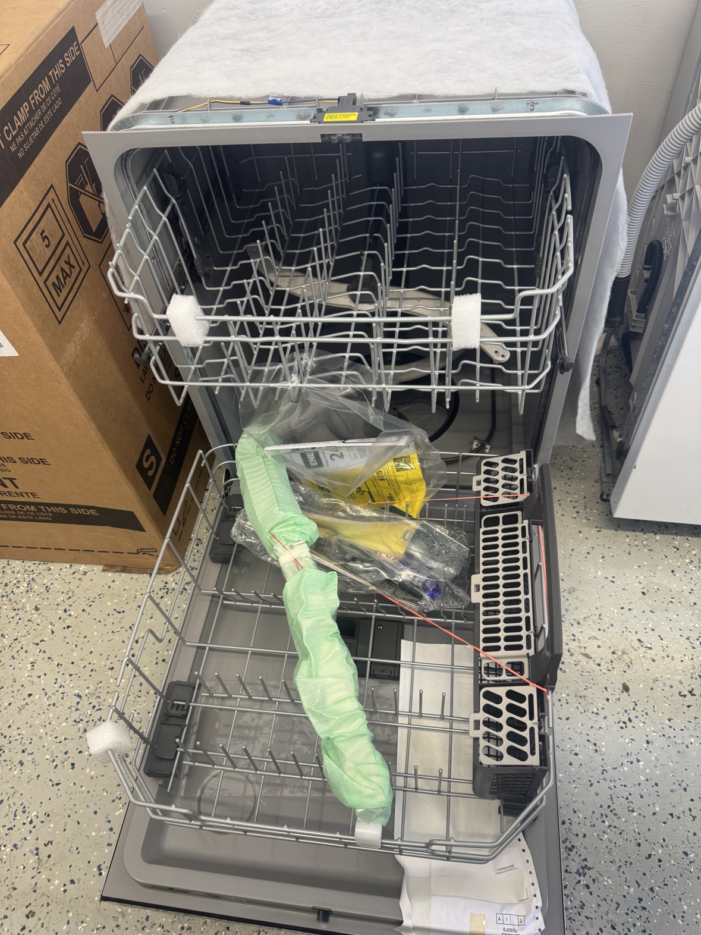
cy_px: 468
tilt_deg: -52.8
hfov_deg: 56.8
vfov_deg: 71.6
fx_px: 648
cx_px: 350
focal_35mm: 24
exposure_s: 1/121
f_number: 1.78
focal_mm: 6.76
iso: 160
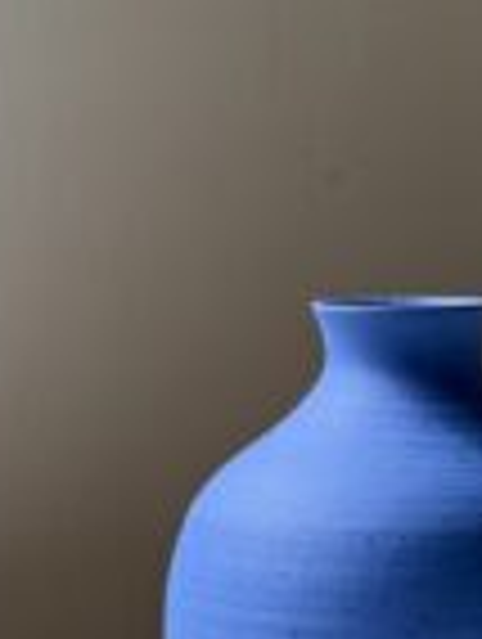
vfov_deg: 14.6
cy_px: 428
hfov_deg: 11.0
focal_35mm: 135
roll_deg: -0.3
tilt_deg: -5.8
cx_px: 396
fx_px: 2499
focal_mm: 6.76
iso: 64
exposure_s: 1/234
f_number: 1.78
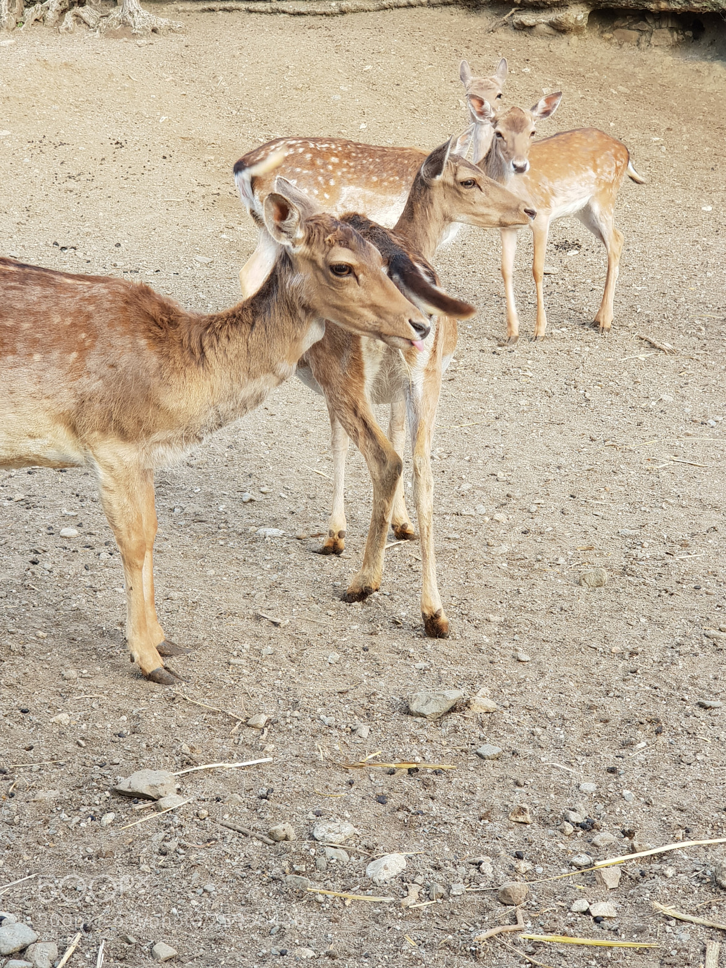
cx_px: 363
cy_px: 484
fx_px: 1454
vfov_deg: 36.8
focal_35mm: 52
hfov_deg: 28.0
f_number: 2.4
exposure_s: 1/100
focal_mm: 6
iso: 32
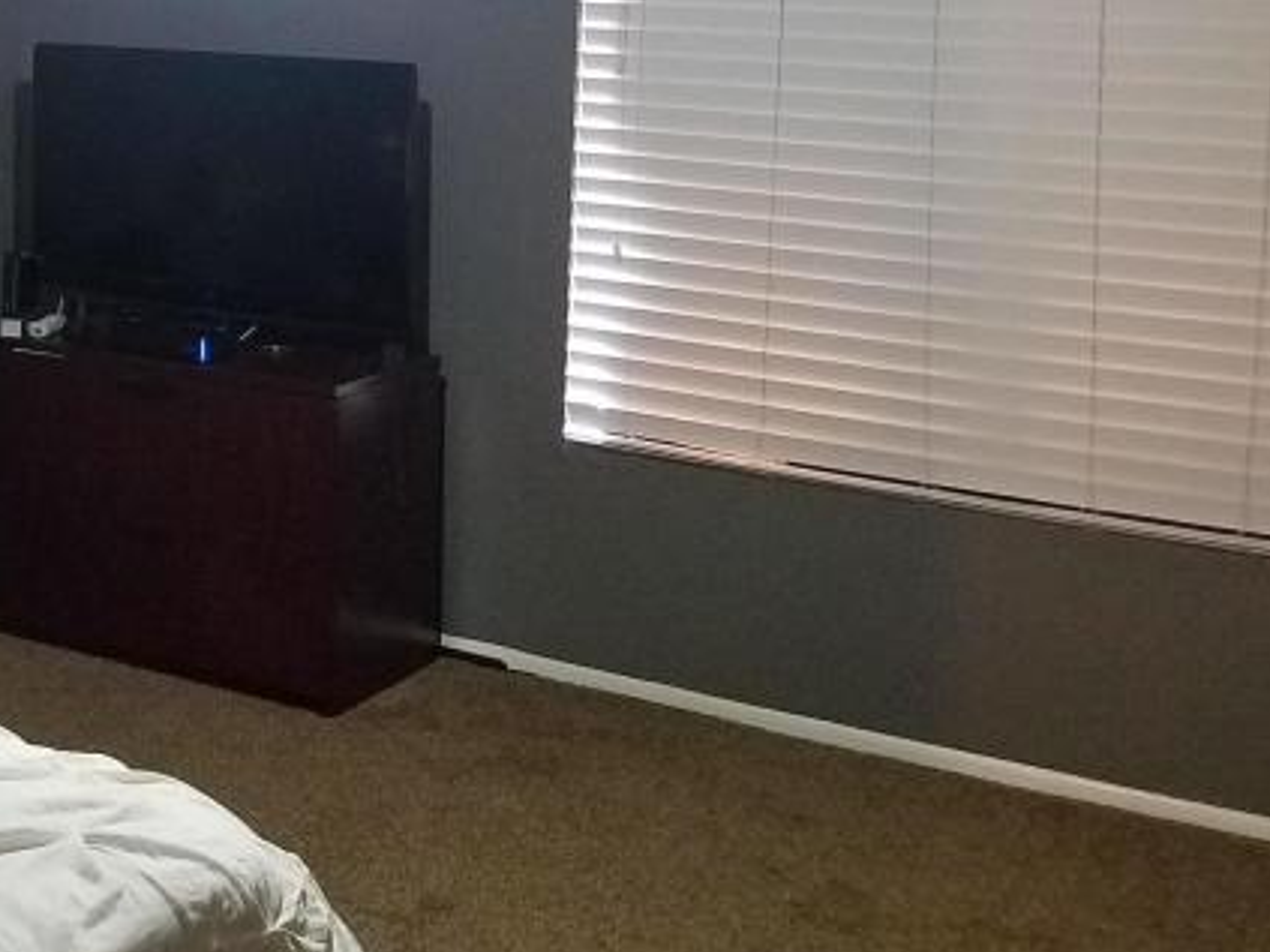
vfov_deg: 22.2
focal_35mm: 63
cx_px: -75
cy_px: -57
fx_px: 2311
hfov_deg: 28.3
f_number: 1.7
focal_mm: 4.2
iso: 800
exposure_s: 1/40
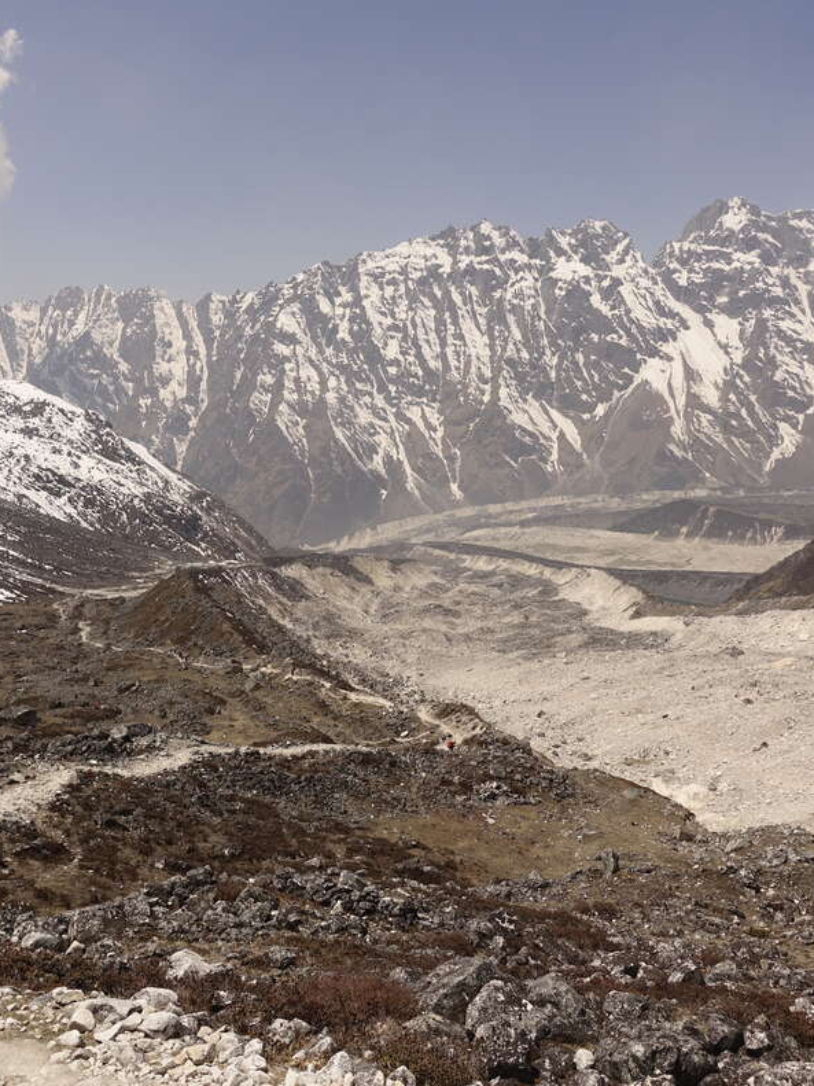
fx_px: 1098
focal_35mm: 35
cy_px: 548
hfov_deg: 40.6
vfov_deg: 52.6
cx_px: 354
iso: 125
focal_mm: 8.8
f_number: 4
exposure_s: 1/250
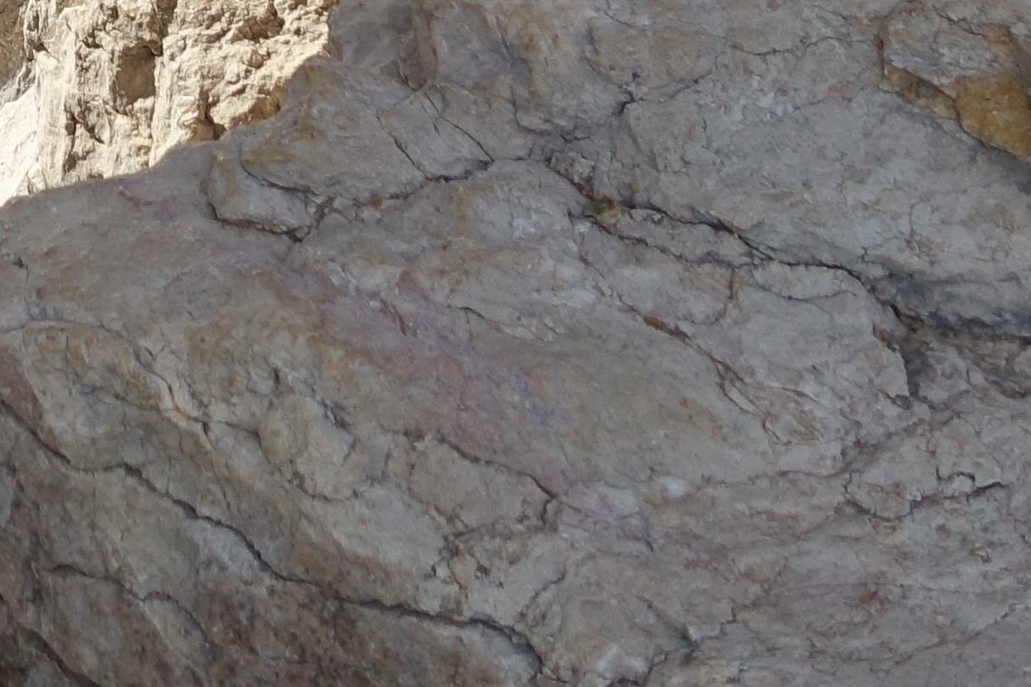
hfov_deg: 17.2
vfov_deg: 11.0
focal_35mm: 109
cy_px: -863
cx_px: -434
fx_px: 3121
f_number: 5.6
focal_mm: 8.8
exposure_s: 1/250
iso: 125
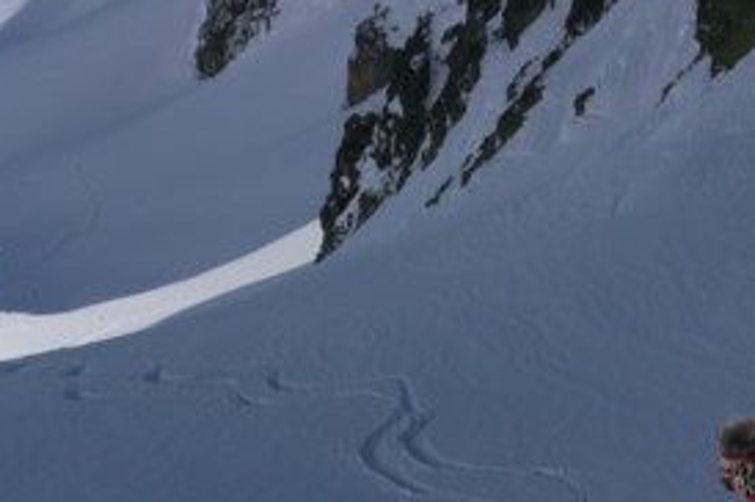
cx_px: 813
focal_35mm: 146
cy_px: 626
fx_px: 3058
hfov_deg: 13.8
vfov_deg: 9.2
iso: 100
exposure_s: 1/1000
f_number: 9
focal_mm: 24
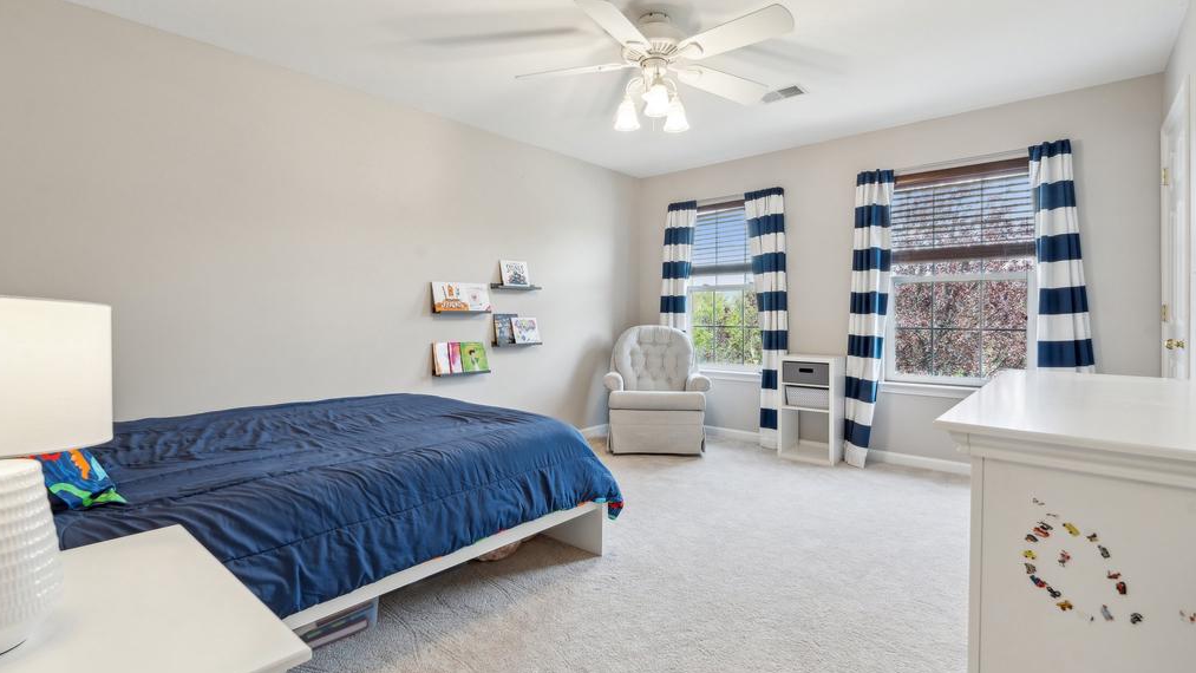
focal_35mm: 18
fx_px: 571
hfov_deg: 92.7
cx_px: 593
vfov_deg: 61.0
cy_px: 326
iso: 200
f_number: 8
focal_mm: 17
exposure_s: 1/13
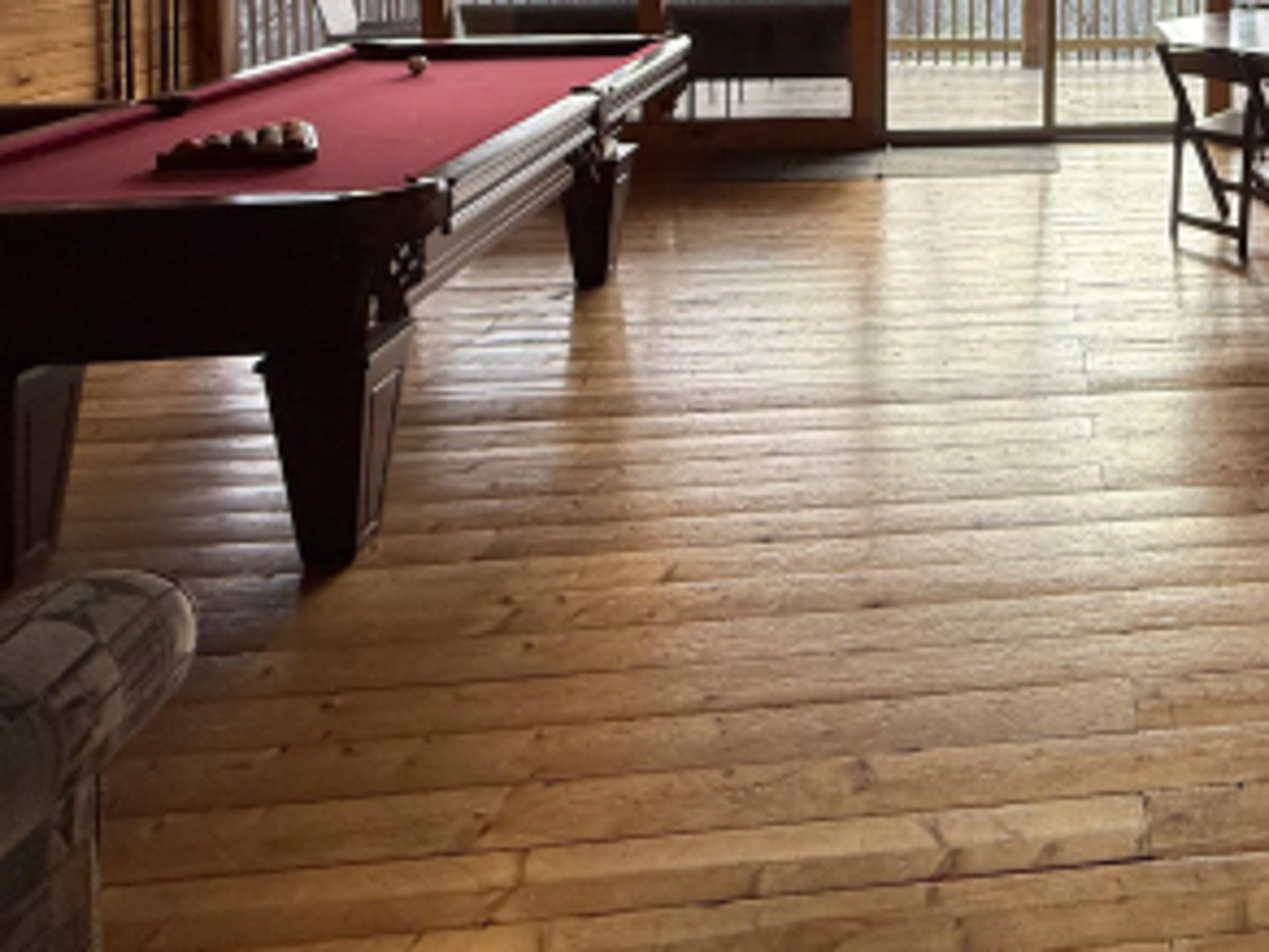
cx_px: 1136
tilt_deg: -1.1
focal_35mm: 32
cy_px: -100
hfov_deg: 50.5
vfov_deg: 37.0
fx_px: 1173
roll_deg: +0.0
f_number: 2.2
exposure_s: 1/120
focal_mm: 2.22
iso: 100
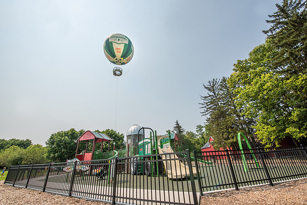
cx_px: 154
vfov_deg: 81.2
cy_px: 102
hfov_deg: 104.2
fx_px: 119
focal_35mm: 14
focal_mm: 14
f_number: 9
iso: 200
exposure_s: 1/1250
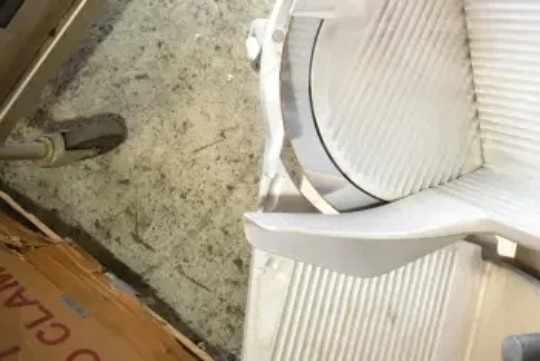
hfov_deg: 40.3
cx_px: 426
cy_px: 52
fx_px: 706
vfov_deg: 27.9
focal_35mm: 47
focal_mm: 18
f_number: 3.5
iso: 200
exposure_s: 1/40
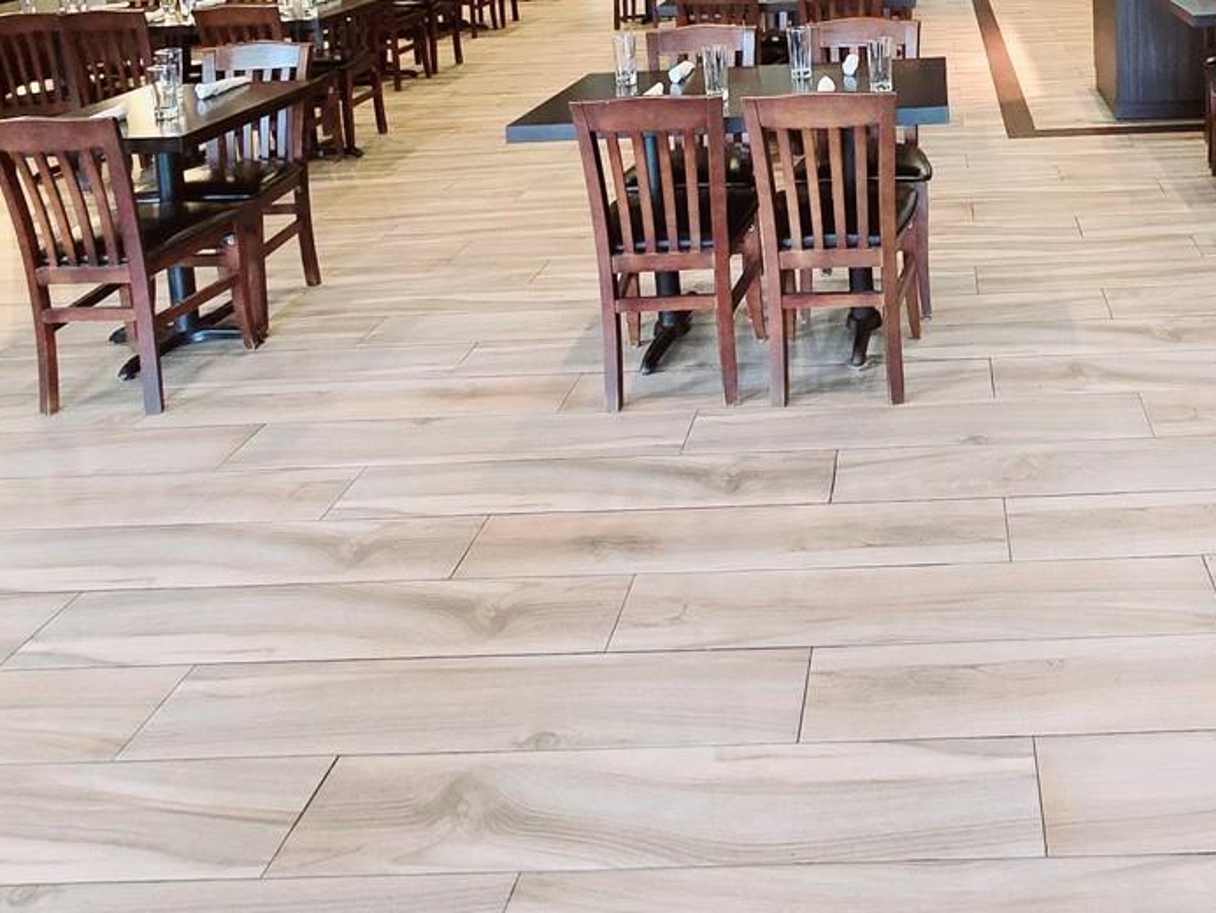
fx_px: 1054
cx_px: 918
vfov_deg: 39.2
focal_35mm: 30
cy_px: -70
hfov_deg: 56.8
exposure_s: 1/60.2
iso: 1000
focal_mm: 2.2
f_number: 2.2
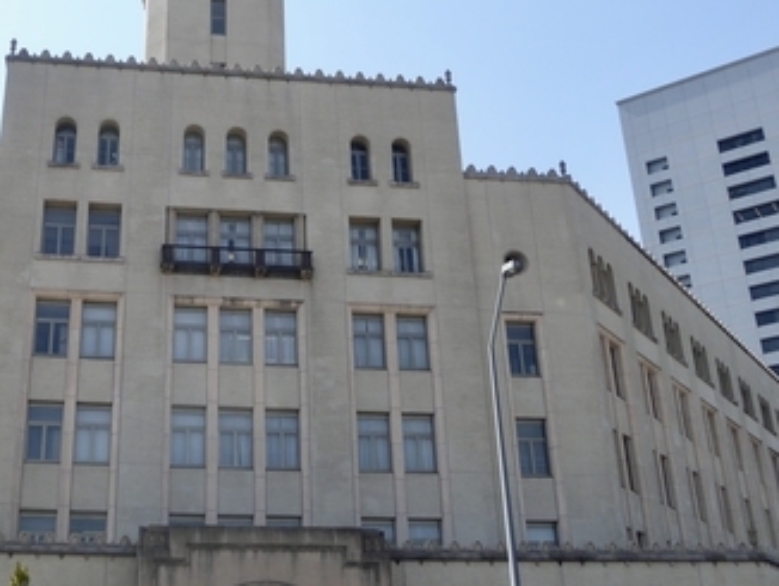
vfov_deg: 31.5
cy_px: 261
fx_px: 1036
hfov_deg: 40.3
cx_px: 220
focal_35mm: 46
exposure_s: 1/640
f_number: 3.3
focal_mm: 4.3
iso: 100
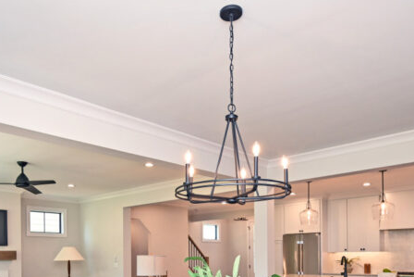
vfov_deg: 38.0
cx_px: 179
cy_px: 256
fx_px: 368
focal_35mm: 32
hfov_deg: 58.5
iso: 200
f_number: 4
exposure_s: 1/60
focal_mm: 14
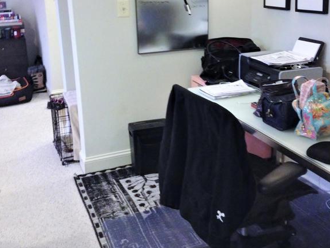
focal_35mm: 47
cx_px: 165
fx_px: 448
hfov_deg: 40.4
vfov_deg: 30.5
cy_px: 74
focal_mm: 4.28
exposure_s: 1/20
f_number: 2.4
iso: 320
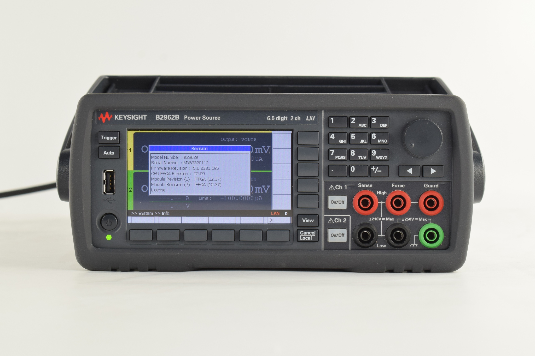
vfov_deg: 16.6
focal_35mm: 82
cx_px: 268
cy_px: 178
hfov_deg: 24.6
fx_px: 1226
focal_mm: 55
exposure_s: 1/30
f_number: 10
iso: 500
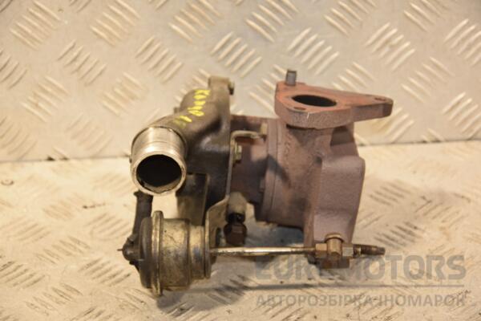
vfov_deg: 12.2
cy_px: 160
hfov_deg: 18.2
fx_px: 1503
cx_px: 240
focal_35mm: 112
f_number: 5.3
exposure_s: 1/125
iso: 800
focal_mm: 75
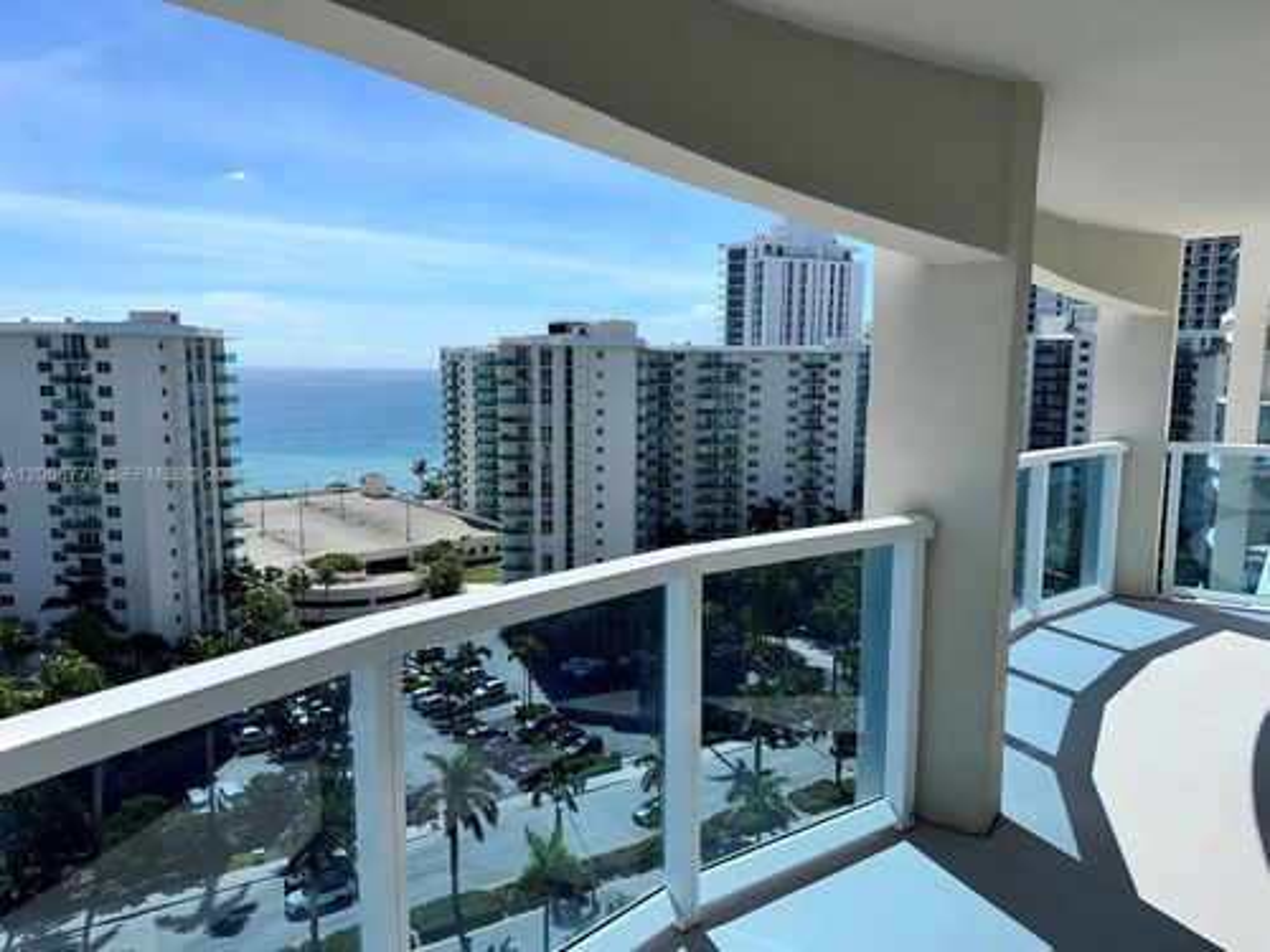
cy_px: 476
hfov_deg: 71.6
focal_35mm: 24
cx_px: 635
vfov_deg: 56.8
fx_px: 881
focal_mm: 6.86
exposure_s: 1/10753
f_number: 1.78
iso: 50
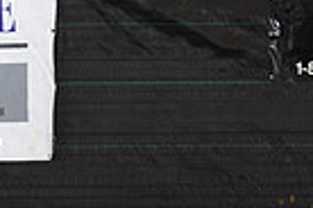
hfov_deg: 2.2
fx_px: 8059
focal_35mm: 927
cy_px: 139
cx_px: 615
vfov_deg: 1.5
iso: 1000
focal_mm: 220
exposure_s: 1/250
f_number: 5.6
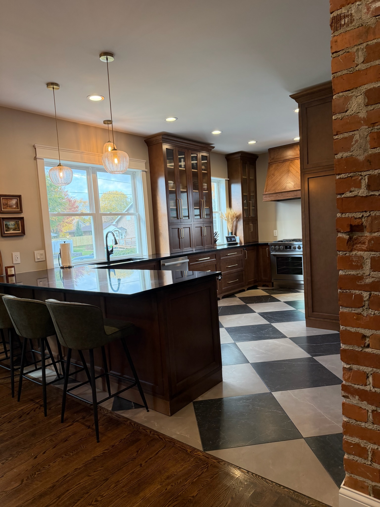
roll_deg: +3.7
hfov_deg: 56.8
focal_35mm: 24
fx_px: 351
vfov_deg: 71.6
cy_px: 254
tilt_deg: -4.9
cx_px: 190
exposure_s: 1/168
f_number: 1.78
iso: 200
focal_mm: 6.76
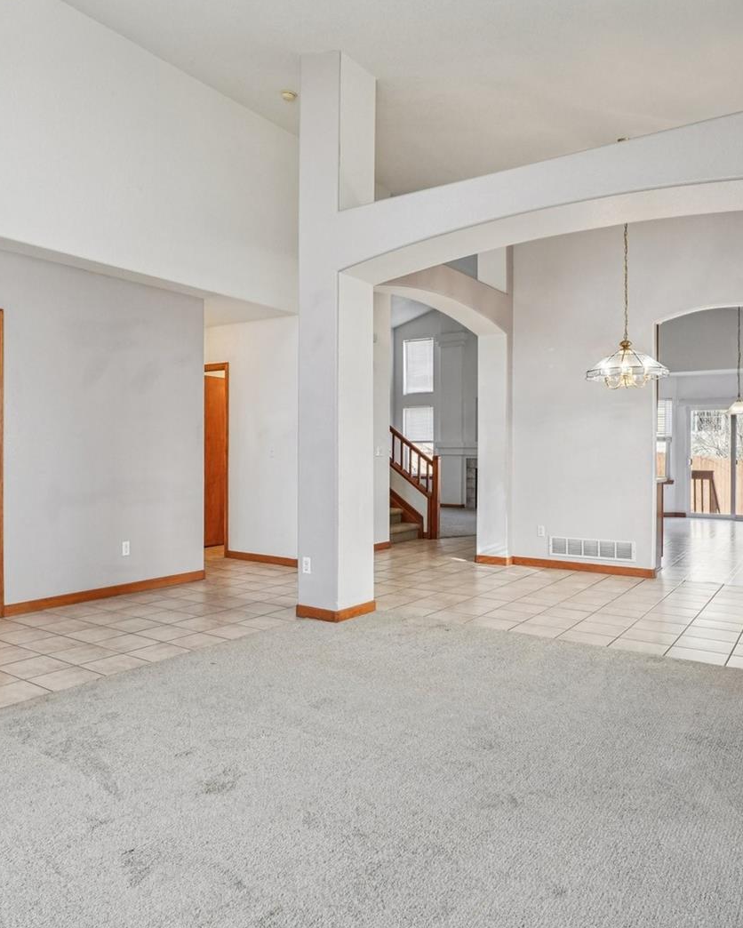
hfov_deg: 59.0
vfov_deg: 70.9
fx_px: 652
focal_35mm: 24
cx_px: 302
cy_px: 465
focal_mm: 11
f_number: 8
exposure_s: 1/30
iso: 400
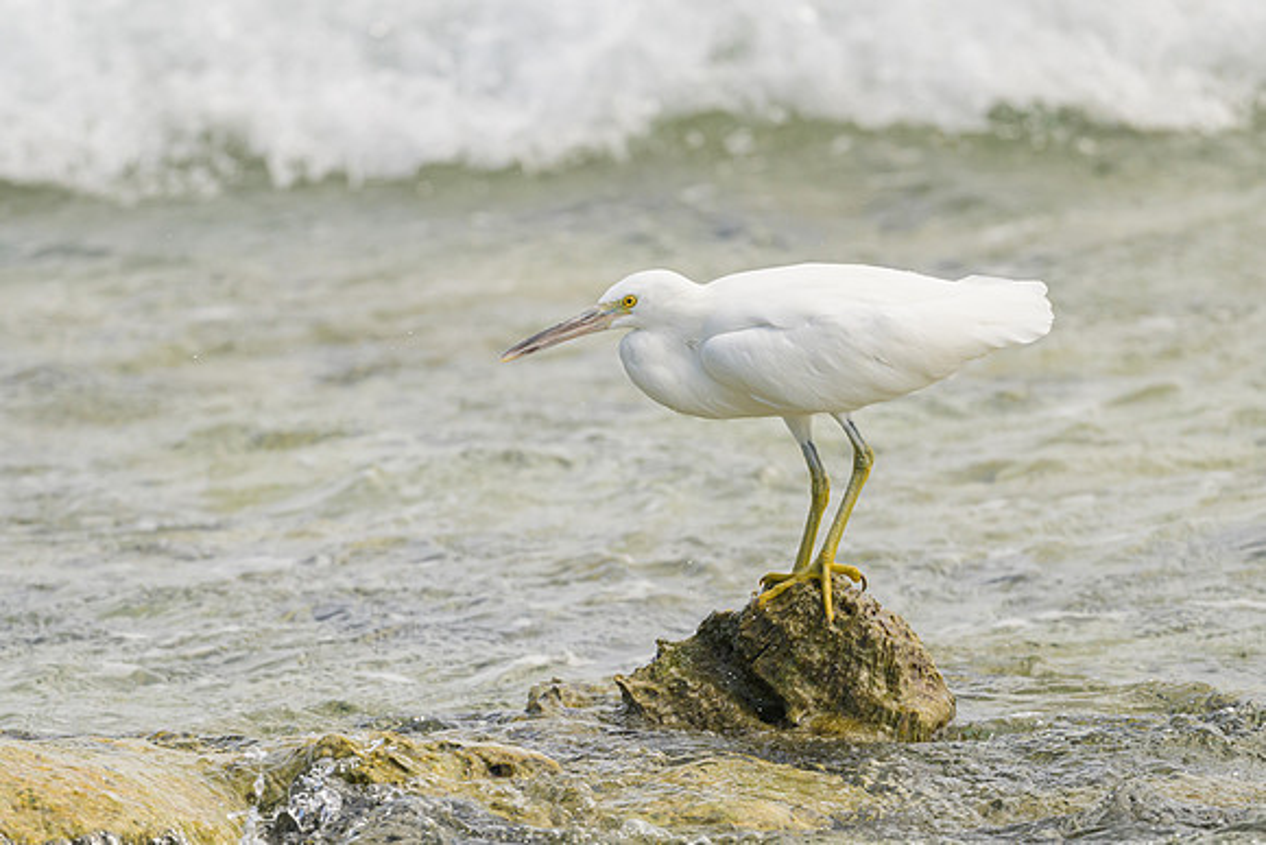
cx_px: 552
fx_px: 30473
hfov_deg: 2.4
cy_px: 576
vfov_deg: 1.6
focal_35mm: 866
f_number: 5.6
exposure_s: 1/3200
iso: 800
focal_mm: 500
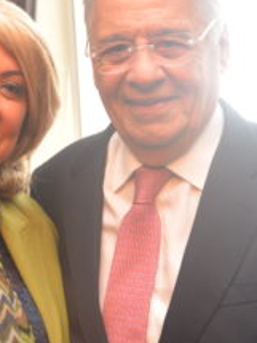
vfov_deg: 22.7
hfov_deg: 15.7
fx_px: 852
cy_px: 215
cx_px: -137
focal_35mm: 86
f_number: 4
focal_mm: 24
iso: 800
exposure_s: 1/60
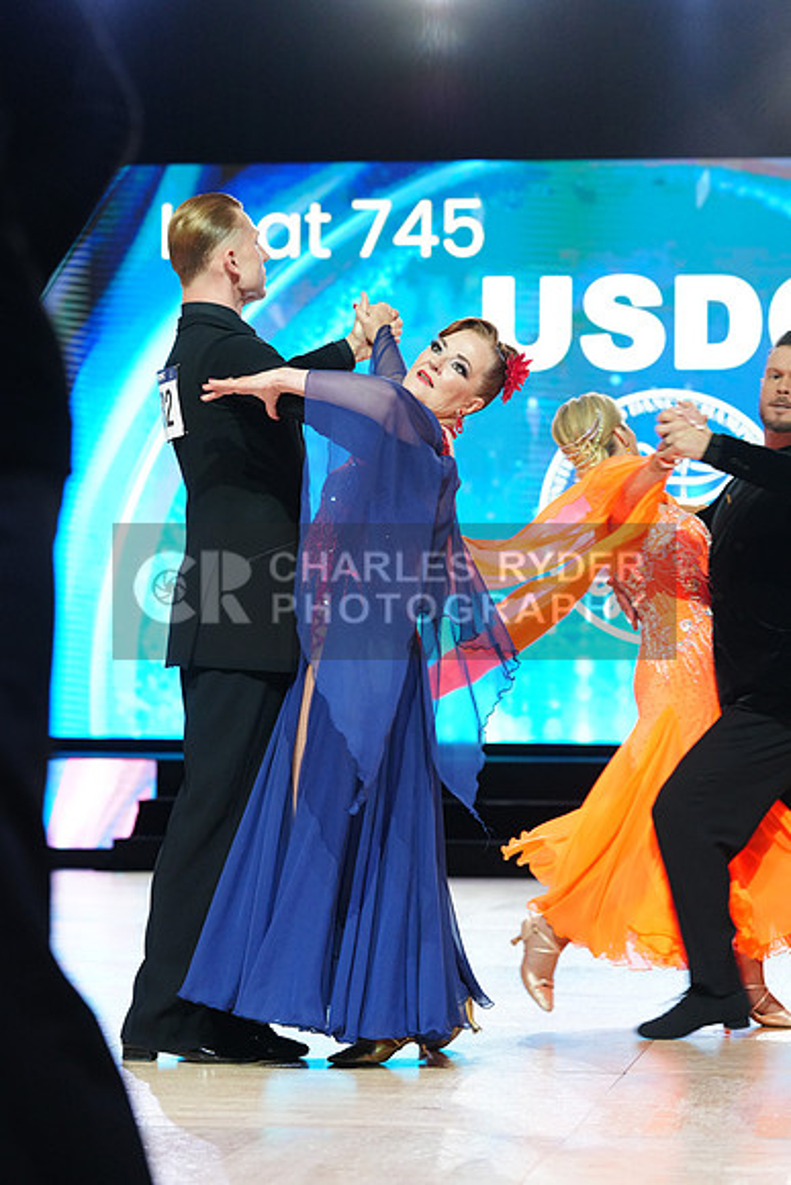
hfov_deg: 13.7
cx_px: 396
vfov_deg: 20.4
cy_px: 592
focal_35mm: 100
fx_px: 3294
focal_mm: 100
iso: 2500
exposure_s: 1/250
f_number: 4
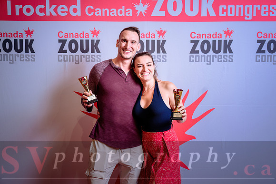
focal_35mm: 38
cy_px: 92
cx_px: 138
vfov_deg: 35.1
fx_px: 291
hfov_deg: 50.7
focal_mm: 38
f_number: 4
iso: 200
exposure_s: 1/125
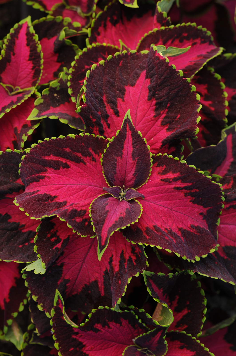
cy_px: 178
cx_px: 118
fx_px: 1552
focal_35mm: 158
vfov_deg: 13.1
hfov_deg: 8.7
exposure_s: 1/60
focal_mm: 105
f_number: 8
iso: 200
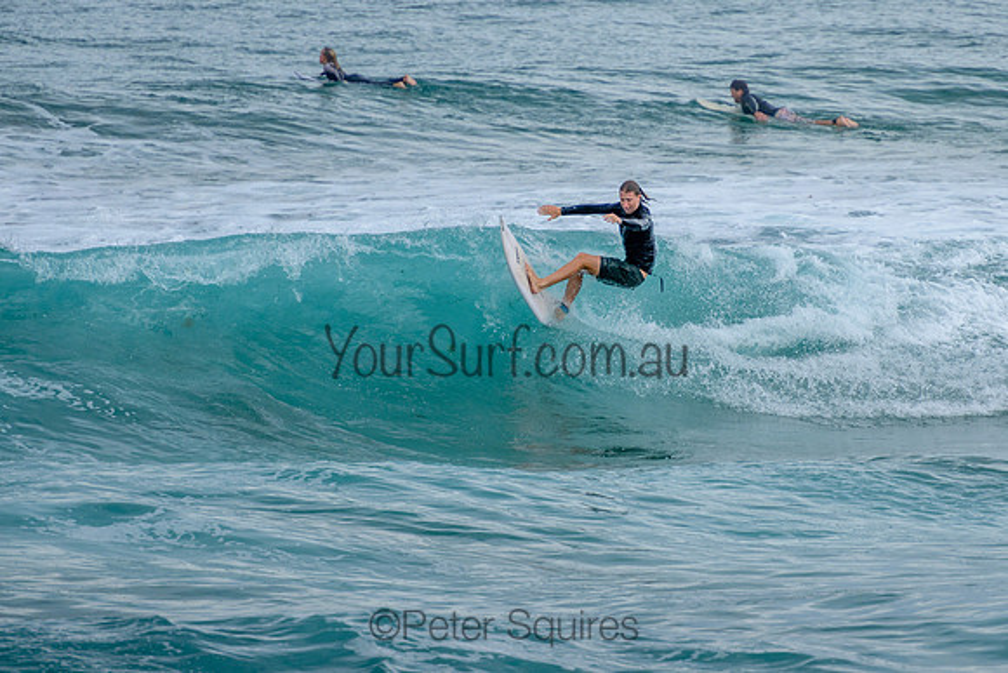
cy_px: 210
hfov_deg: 3.7
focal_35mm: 550
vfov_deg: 2.5
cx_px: 620
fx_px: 15404
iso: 400
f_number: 5.6
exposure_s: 1/2000
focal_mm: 400
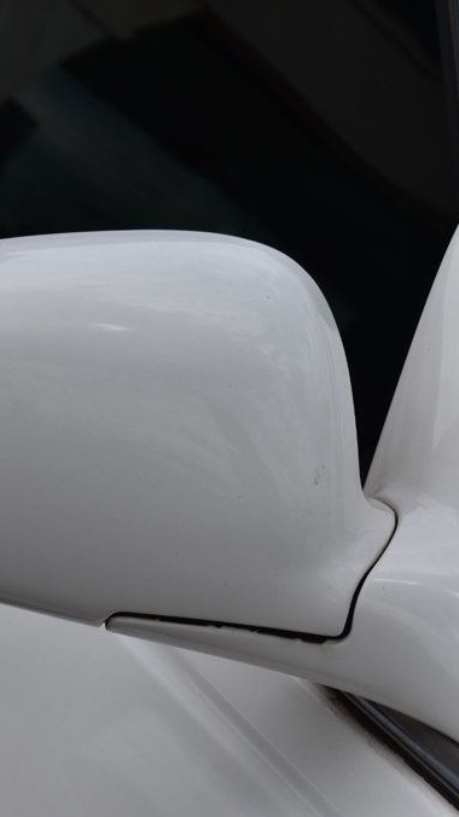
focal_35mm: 131
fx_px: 2831
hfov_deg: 9.2
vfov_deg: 16.4
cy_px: 410
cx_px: 85
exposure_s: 1/500
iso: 200
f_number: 11
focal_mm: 55
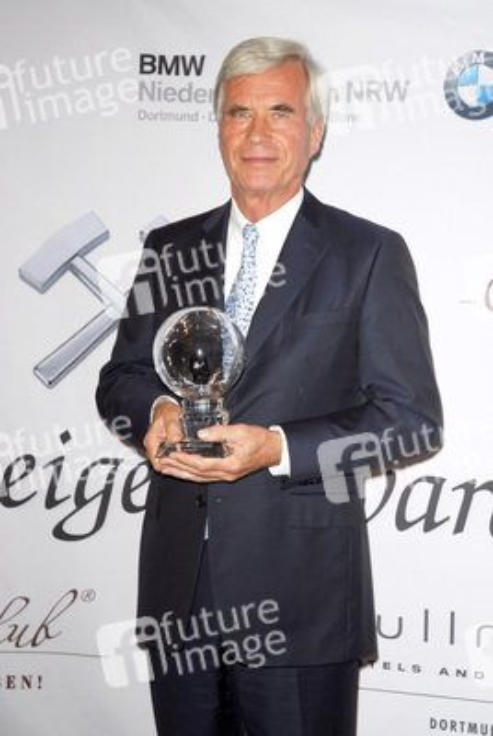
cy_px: 368
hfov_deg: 17.6
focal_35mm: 78
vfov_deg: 26.0
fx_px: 1597
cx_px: 246
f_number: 5
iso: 200
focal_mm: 52
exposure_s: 1/60
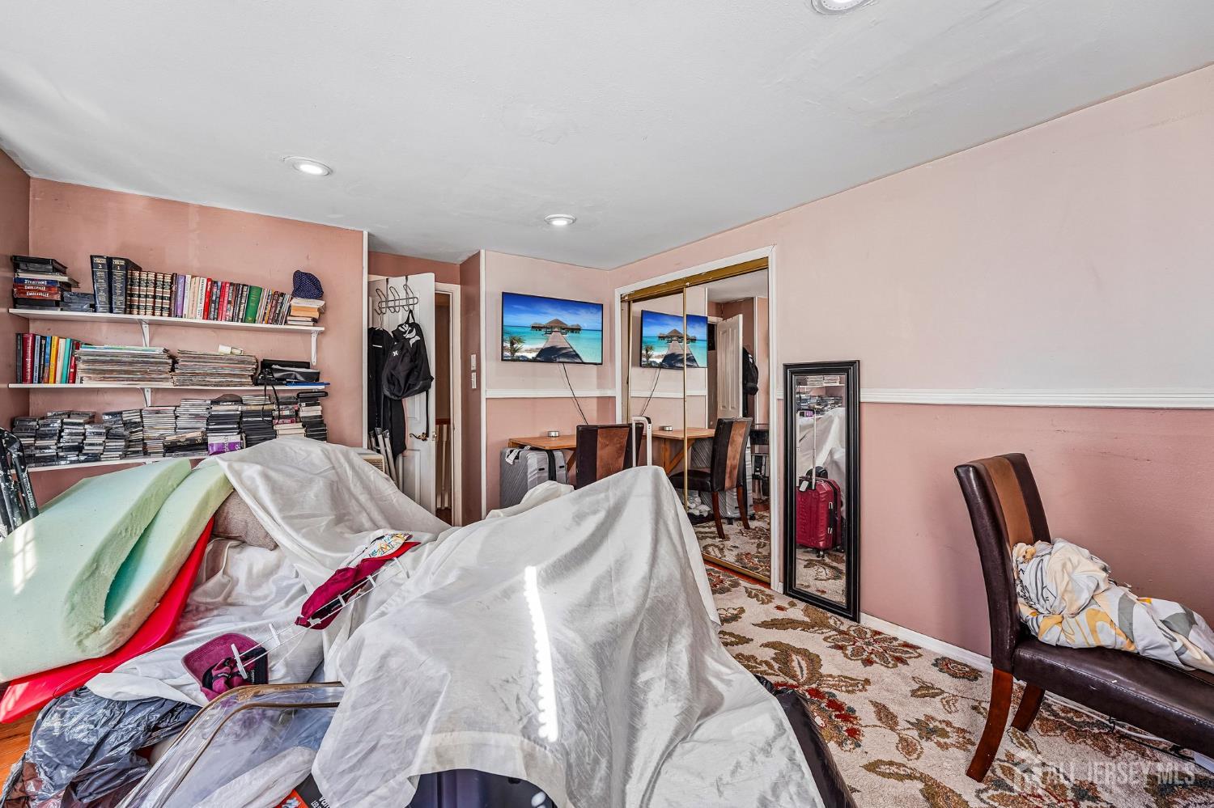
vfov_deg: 81.2
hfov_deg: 104.3
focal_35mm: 14
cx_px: 607
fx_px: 472
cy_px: 404
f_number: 8
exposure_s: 1/20
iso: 500
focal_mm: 14
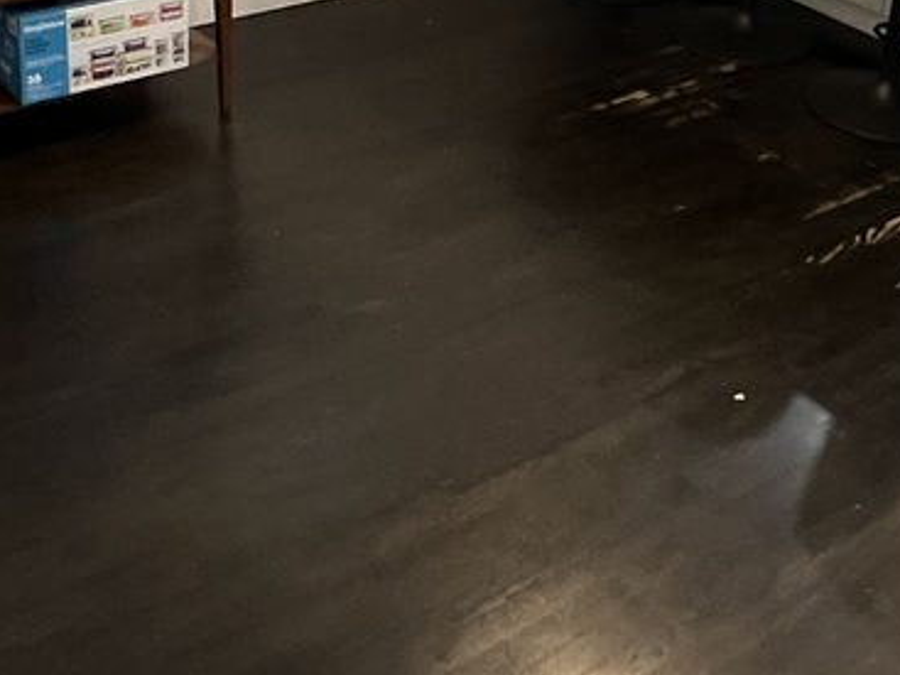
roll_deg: -5.4
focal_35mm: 51
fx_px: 1326
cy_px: 37
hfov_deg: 37.0
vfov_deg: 27.3
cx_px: 620
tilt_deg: -24.2
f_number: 1.8
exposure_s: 1/60
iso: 640
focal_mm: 1.57
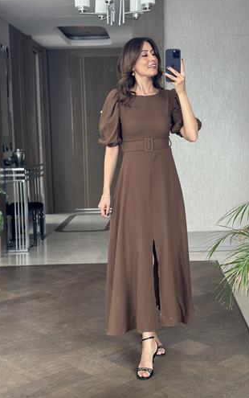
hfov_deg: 24.9
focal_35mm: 52
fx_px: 564
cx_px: 147
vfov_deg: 38.8
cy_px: 198
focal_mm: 6.86
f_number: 1.78
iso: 160
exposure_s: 1/60
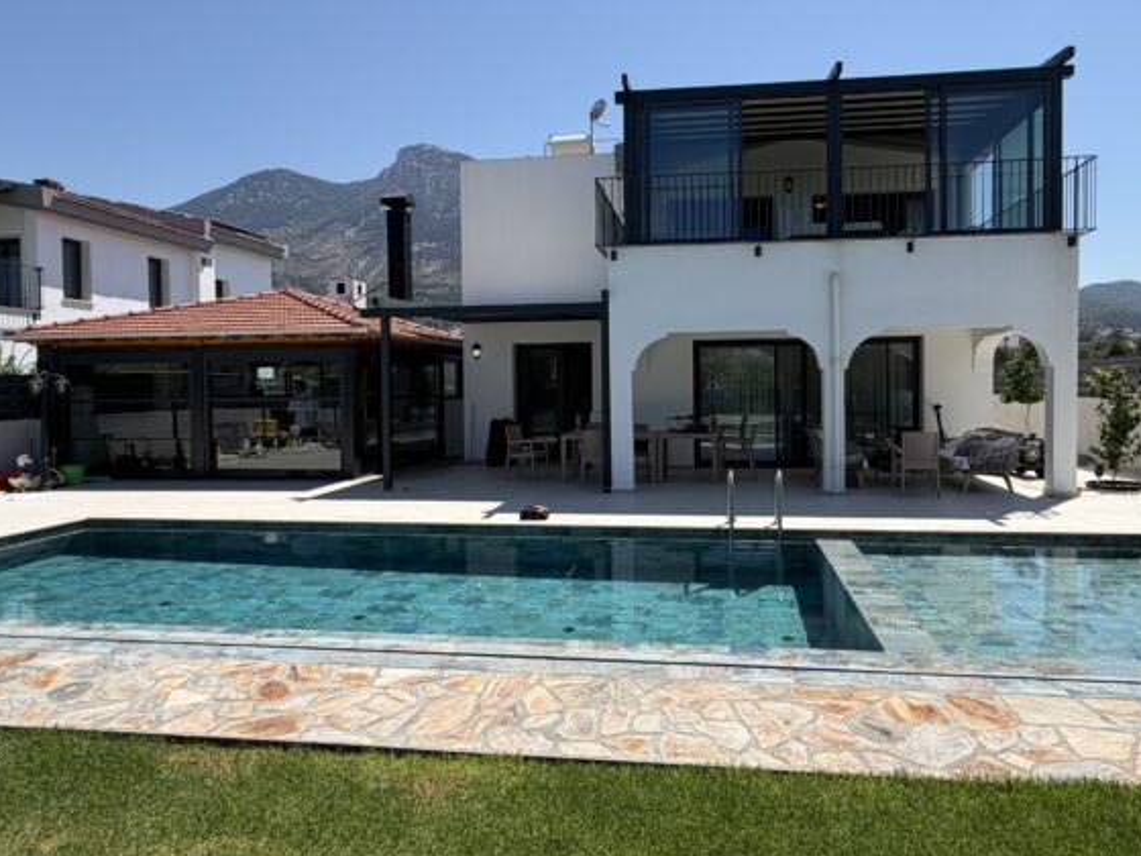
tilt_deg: +2.8
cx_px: 619
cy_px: 404
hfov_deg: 90.8
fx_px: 560
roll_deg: +1.9
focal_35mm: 17
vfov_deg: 74.7
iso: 20
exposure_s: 1/1125
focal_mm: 2.22
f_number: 2.2
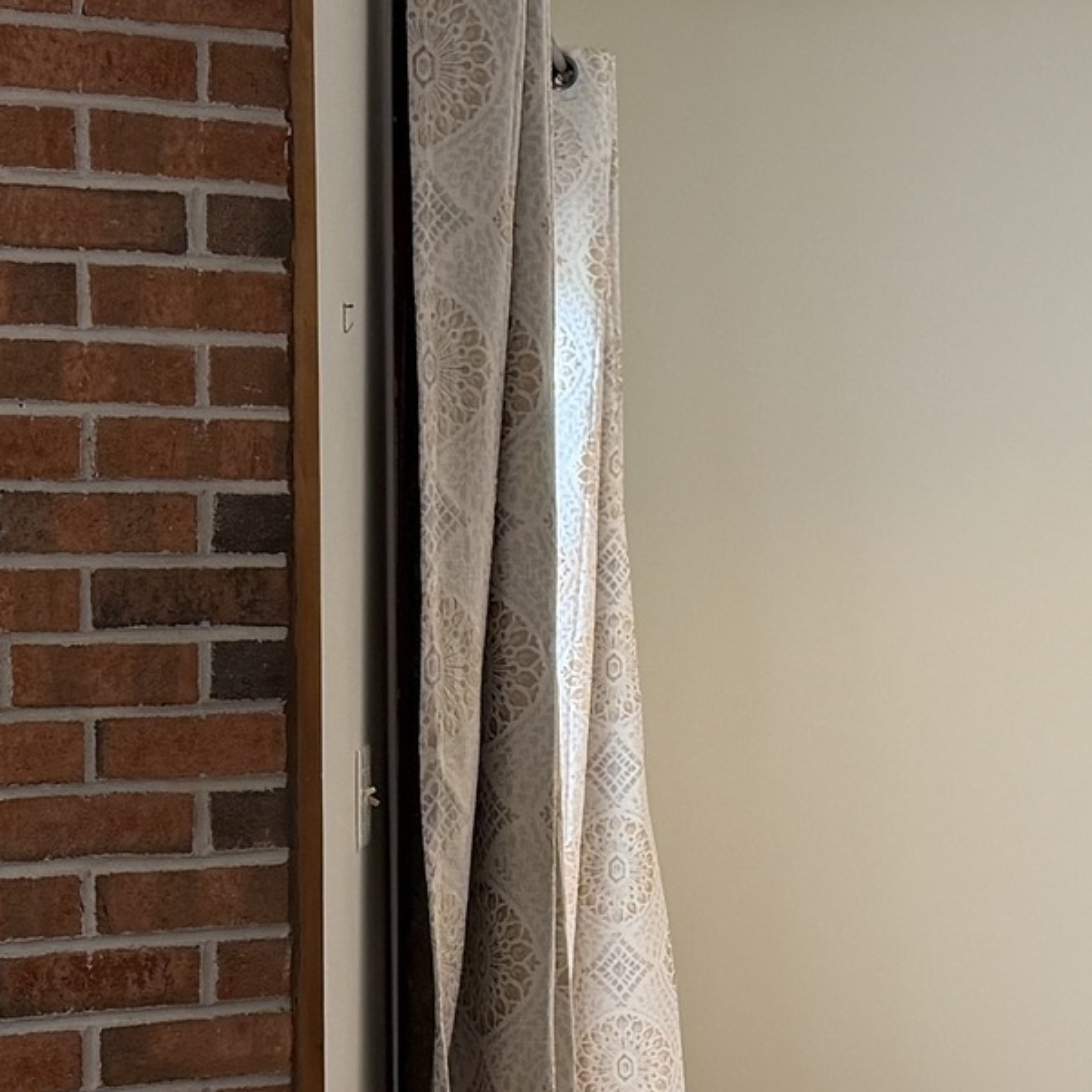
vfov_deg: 16.1
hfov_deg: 16.1
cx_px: 750
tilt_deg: -3.7
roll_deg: +0.1
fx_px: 3855
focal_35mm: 108
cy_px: 732
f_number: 1.78
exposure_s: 1/120
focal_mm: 6.76
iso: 160
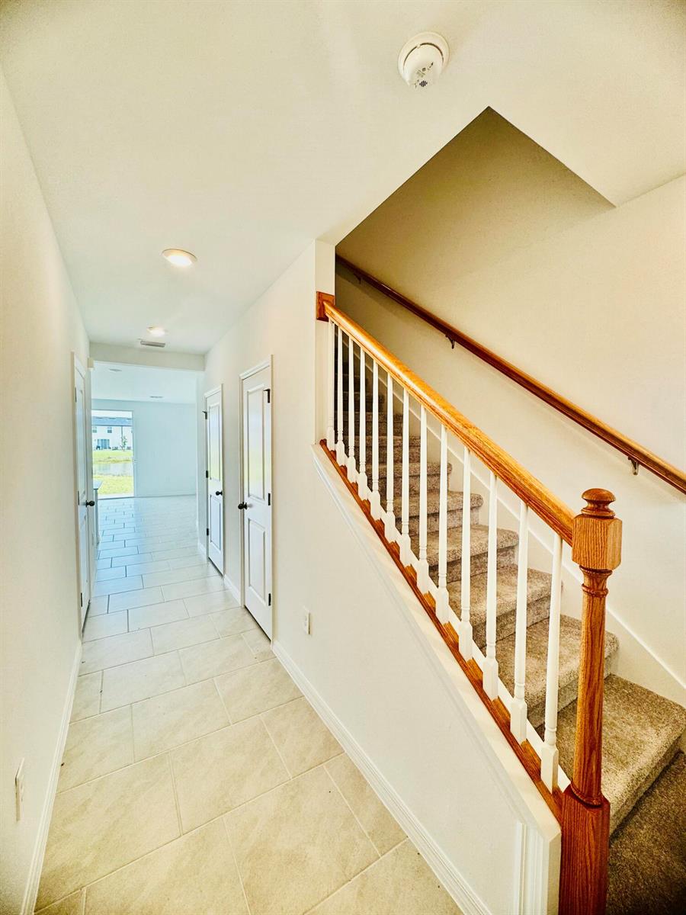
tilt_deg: -1.9
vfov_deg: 102.1
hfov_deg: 85.7
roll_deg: +1.0
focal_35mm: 14
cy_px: 458
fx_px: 370
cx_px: 343
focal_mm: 2.22
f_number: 2.2
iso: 64
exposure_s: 1/120
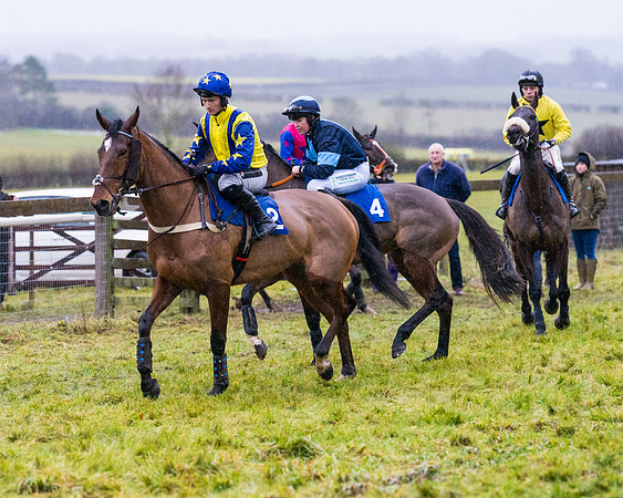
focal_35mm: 180
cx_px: 221
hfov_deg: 10.7
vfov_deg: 8.6
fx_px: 3310
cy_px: 277
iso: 2500
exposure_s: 1/1600
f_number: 2.8
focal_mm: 135
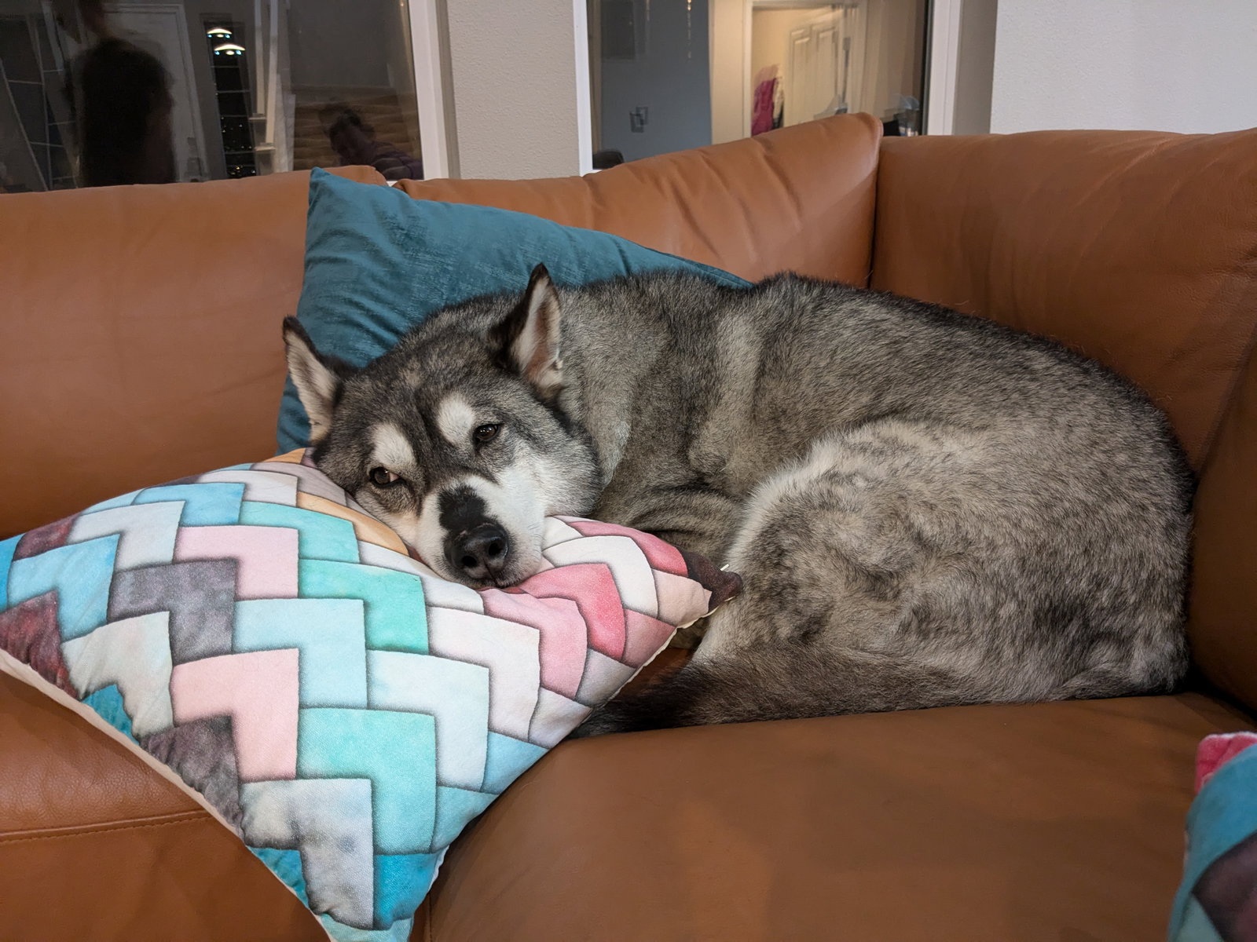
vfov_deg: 51.4
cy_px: 471
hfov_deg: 65.3
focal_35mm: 27
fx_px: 980
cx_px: 628
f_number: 1.73
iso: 374
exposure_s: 1/24
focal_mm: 4.38
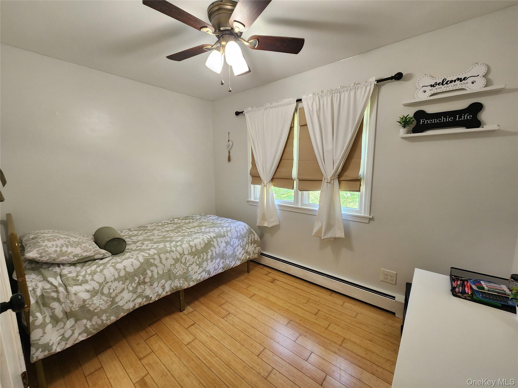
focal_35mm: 13
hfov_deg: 106.2
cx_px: 259
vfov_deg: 89.9
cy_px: 194
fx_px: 195
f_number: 2.2
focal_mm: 2.2
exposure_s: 1/60
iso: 200
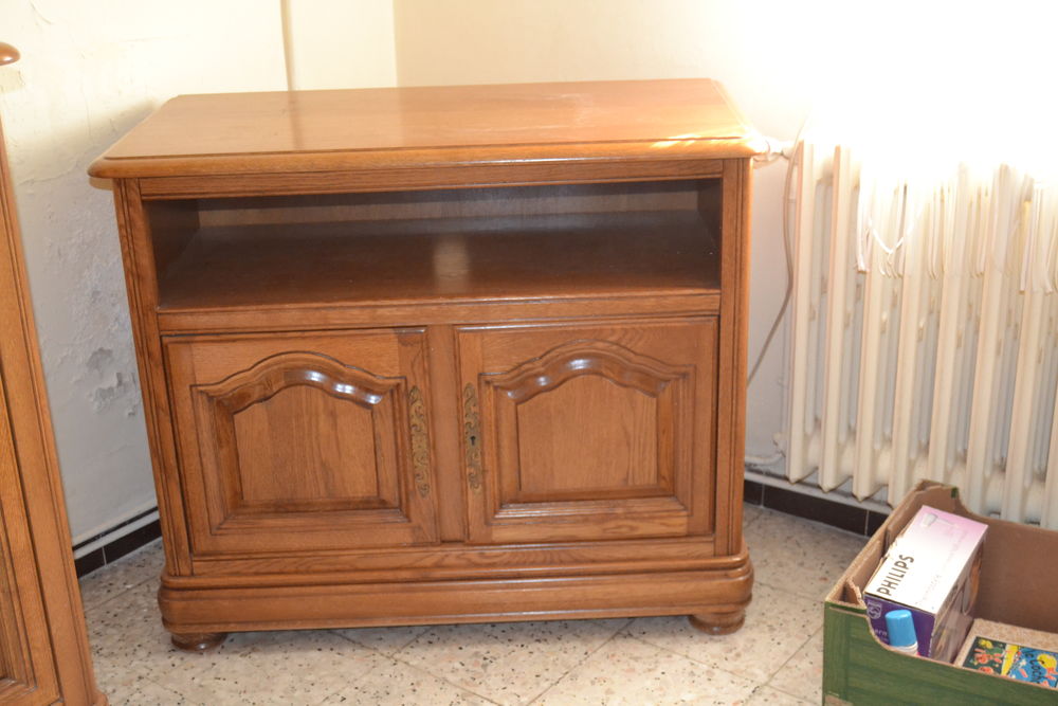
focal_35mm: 46
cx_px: 529
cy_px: 353
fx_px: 1367
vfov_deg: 29.0
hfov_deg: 42.3
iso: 2500
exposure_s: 1/60
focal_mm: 31
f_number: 4.2
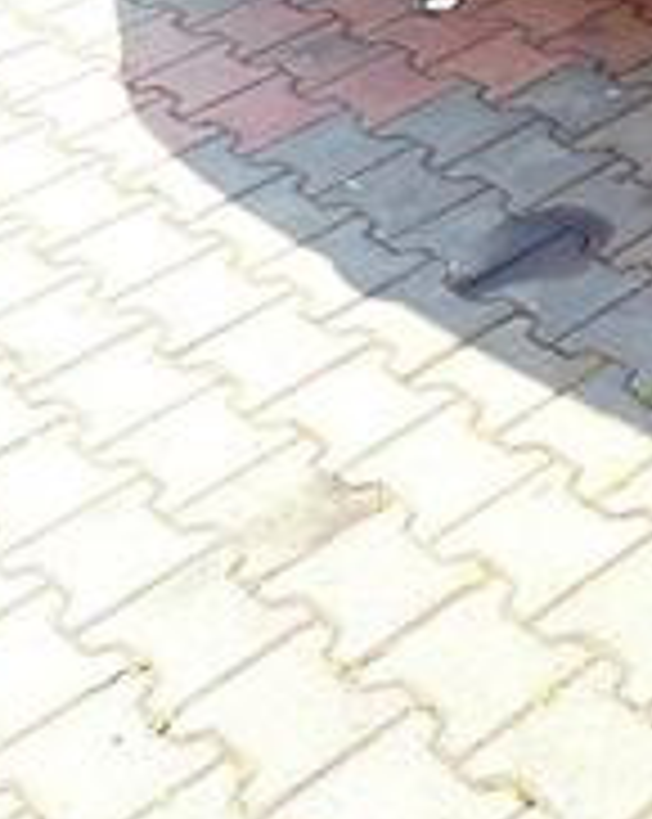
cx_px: 1331
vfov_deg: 21.1
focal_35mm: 84
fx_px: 2031
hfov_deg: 14.8
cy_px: -187
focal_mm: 5.24
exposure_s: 1/296
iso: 50
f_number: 1.7
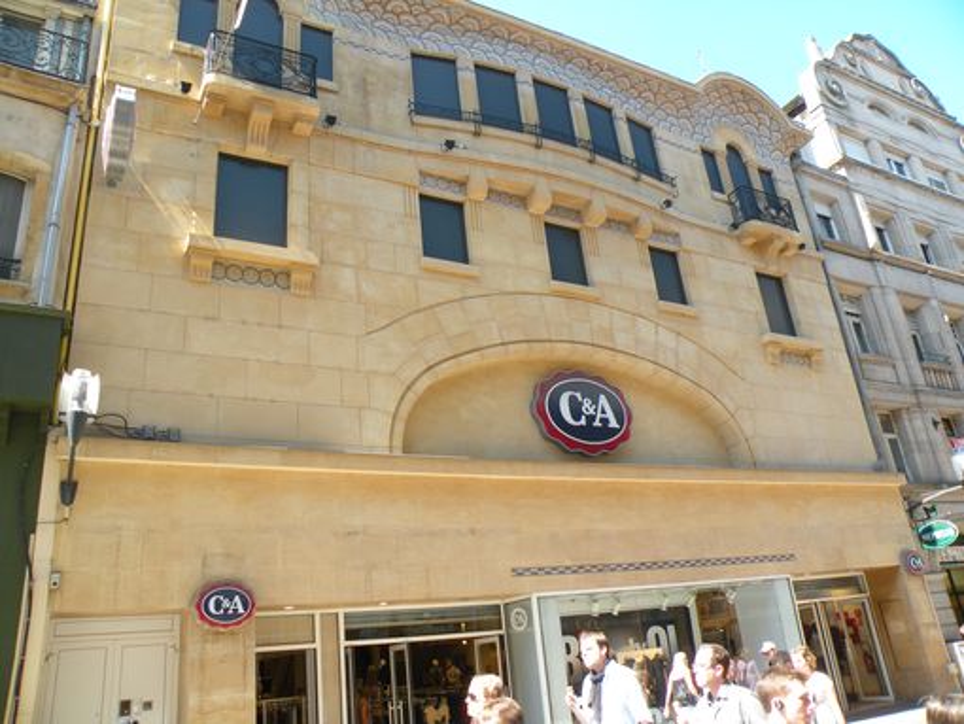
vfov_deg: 51.4
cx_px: 482
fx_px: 752
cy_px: 362
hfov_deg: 65.3
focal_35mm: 27
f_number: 4
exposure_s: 1/95.4
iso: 64
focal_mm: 4.7
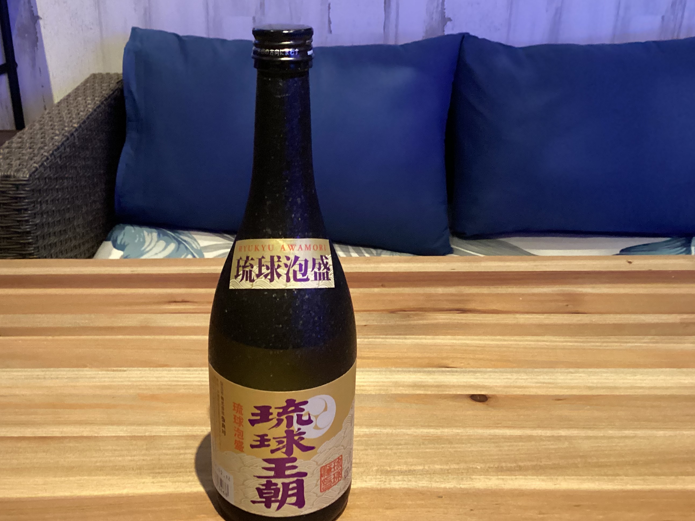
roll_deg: -0.8
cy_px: 257
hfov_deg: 47.6
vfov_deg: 36.8
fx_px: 783
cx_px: 279
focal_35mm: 39
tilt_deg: -23.5
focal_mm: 3.3
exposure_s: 1/25
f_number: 2.4
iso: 400
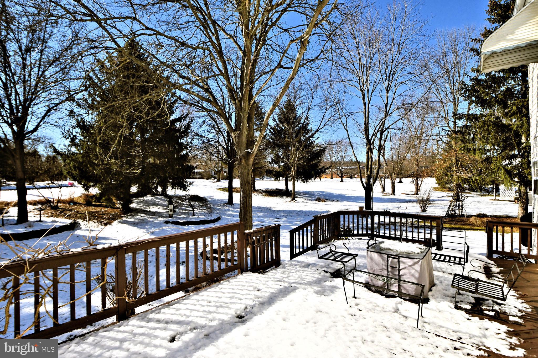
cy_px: 179
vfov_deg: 77.3
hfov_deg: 100.4
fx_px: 224
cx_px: 269
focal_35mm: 15
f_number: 6.3
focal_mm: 10
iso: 1000
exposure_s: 1/8000
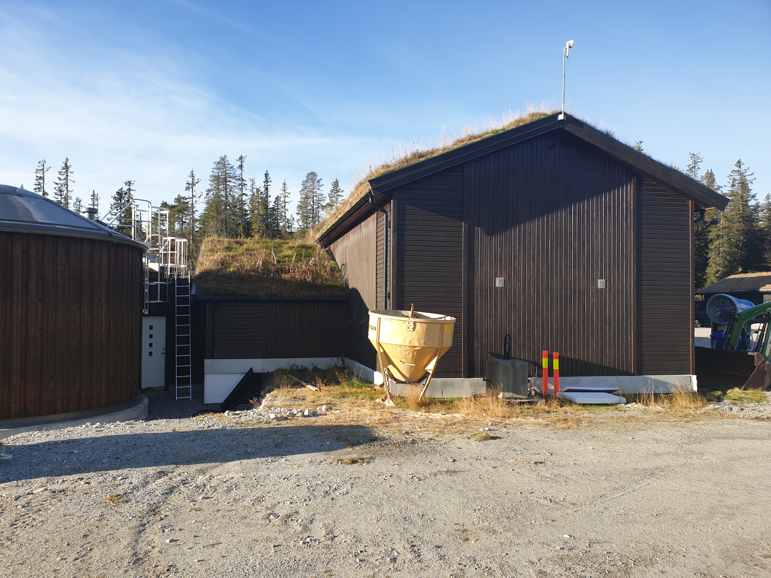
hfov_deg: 67.3
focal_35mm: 26
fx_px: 579
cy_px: 289
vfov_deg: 53.1
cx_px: 386
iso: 50
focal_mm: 4.3
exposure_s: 1/681
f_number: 2.4
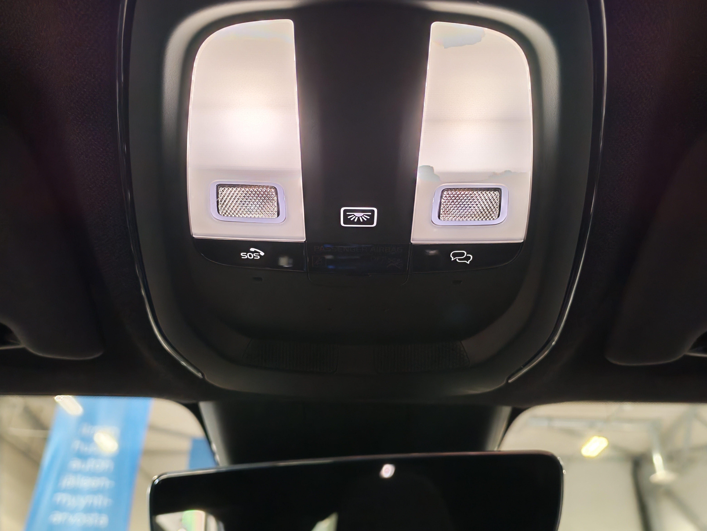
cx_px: 354
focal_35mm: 33
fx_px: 674
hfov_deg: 55.4
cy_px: 266
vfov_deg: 42.9
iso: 500
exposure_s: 1/100
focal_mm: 6.12
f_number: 1.9
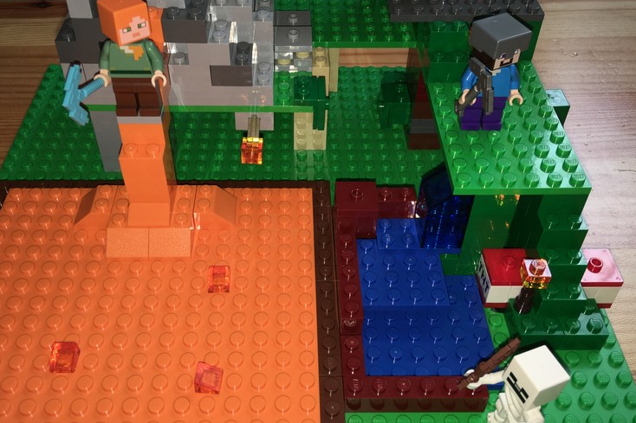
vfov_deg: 35.8
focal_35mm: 37
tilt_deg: -43.5
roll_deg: -1.9
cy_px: 166
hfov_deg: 51.9
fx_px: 653
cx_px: 307
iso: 25
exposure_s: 1/92
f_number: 2.2
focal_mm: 4.15
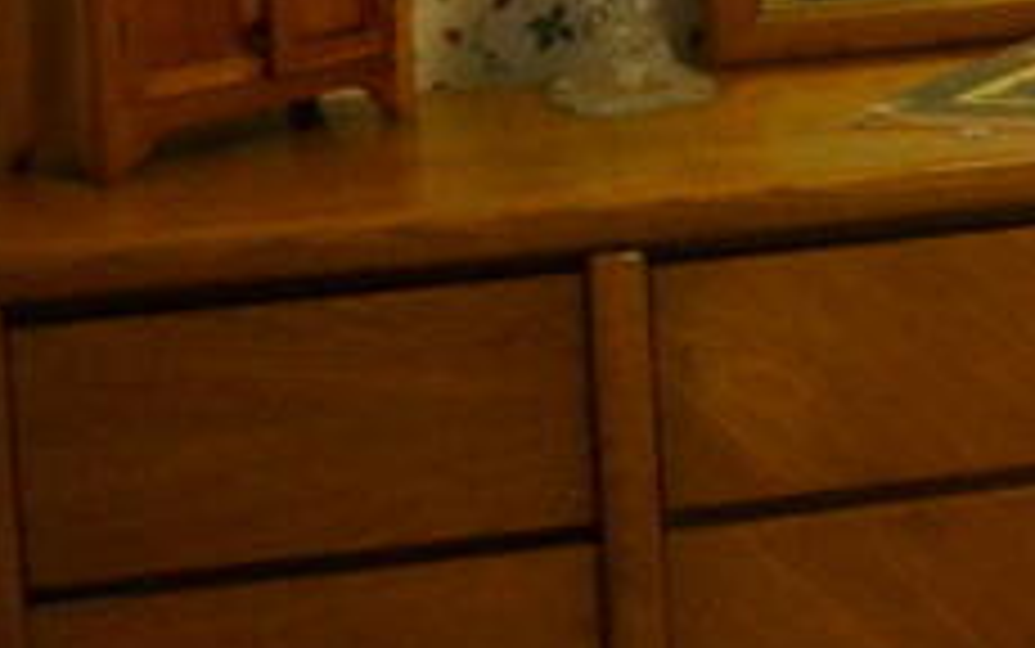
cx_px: 2034
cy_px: -518
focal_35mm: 129
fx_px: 3640
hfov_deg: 13.8
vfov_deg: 9.7
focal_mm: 18
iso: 1800
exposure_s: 1/60
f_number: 3.5
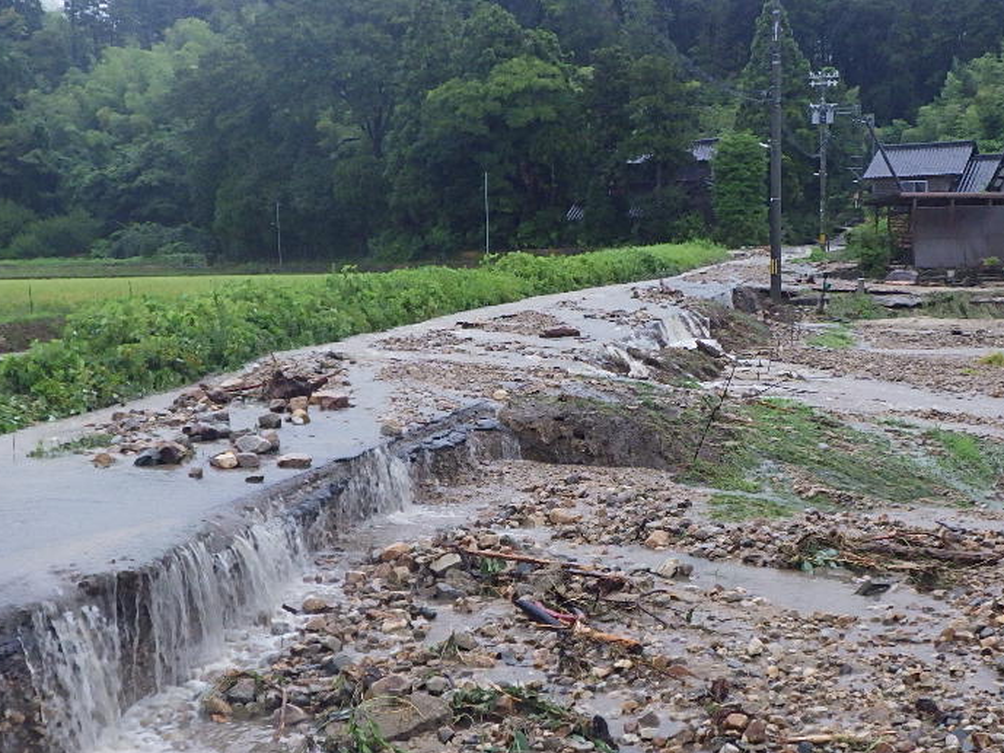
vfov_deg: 28.0
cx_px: 536
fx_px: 1508
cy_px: 466
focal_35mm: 52
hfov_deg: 36.8
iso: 250
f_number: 3.5
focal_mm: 5
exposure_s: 1/80
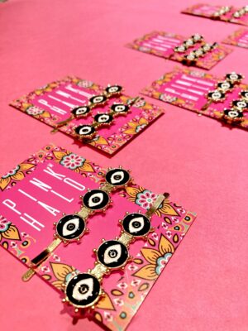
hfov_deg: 49.7
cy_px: 166
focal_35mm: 28
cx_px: 124
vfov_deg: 63.4
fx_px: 267
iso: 320
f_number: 1.8
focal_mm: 3.99
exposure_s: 1/43
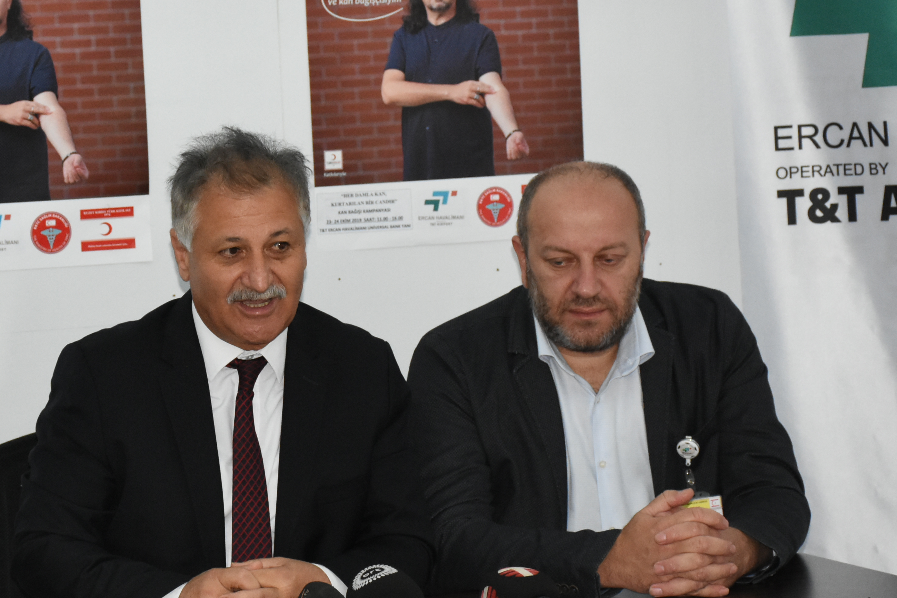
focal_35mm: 123
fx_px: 3065
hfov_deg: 16.5
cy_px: 302
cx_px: 200
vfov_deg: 11.2
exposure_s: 1/100
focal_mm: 52
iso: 2500
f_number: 5.6
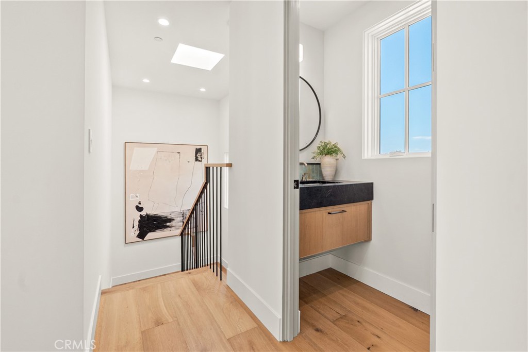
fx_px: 220
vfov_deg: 77.3
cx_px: 264
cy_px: 176
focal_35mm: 15
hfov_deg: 100.4
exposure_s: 1/25
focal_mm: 10
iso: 400
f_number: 8
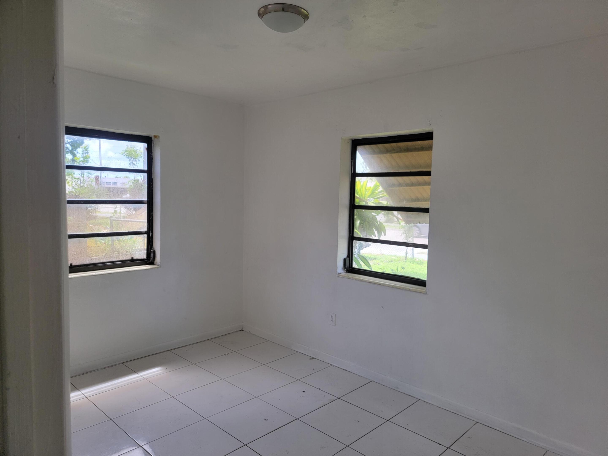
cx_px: 304
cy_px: 228
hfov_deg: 71.6
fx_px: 422
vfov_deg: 56.8
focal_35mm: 24
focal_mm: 6.7
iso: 50
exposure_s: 1/120
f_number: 1.8
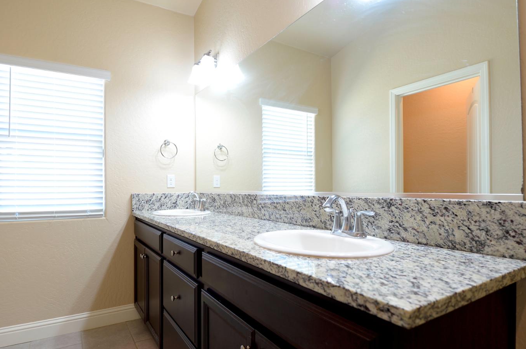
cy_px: 183
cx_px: 257
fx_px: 306
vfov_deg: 59.3
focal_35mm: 21
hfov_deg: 81.3
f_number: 4.5
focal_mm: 19
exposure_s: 1/20
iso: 400
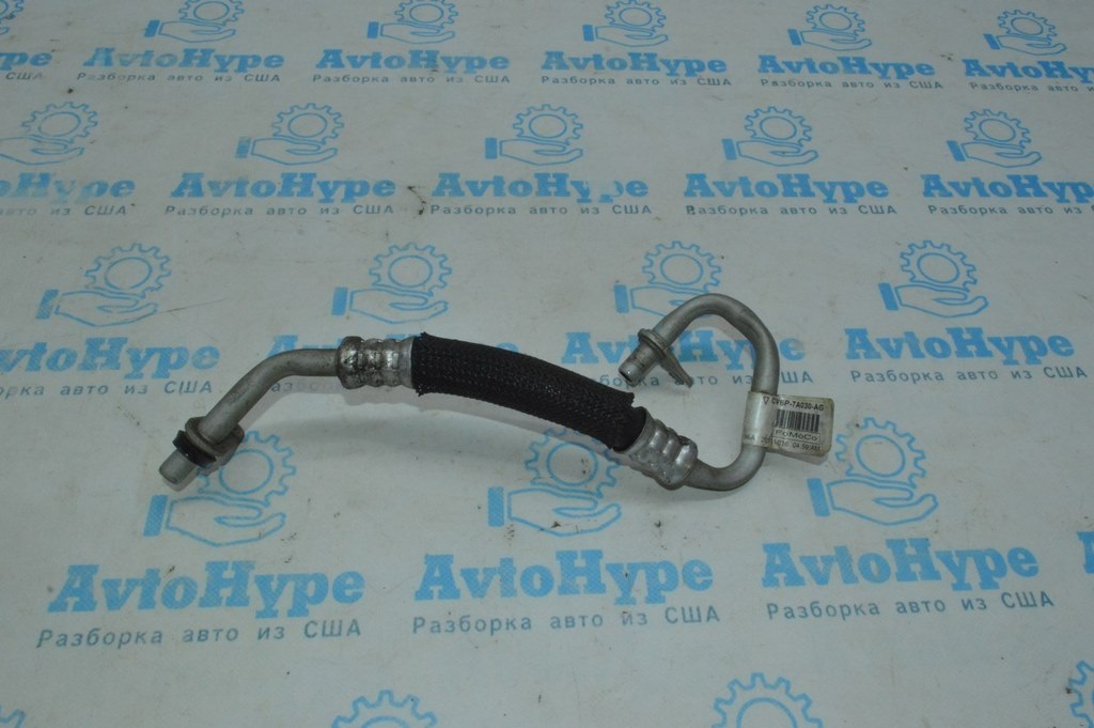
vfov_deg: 43.5
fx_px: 911
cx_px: 547
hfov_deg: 62.0
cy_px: 364
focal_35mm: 30
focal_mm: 20
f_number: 25
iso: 3200
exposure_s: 1/60
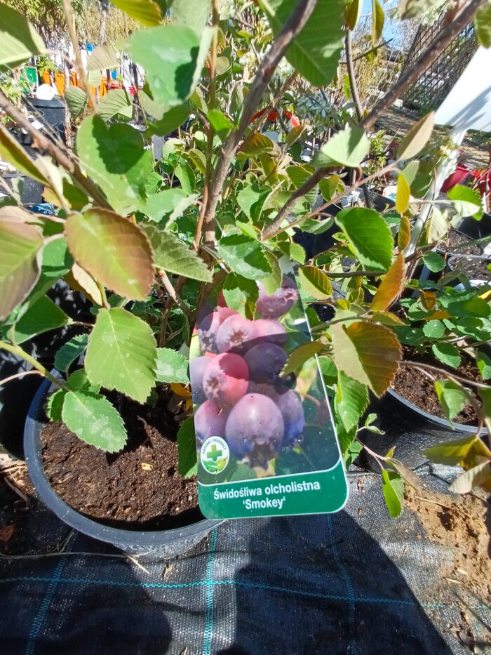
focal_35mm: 16
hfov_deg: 78.1
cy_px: 328
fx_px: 303
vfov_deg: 94.5
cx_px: 246
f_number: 2.2
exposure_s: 1/610
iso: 40
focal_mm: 1.64
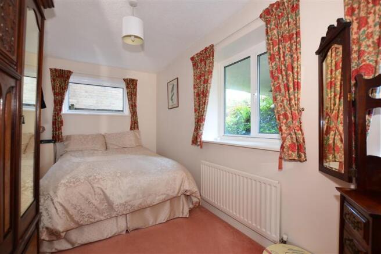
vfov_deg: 77.3
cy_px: 127
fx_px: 159
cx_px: 190
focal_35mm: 15
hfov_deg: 100.4
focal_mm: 10
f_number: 5
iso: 200
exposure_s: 1/4
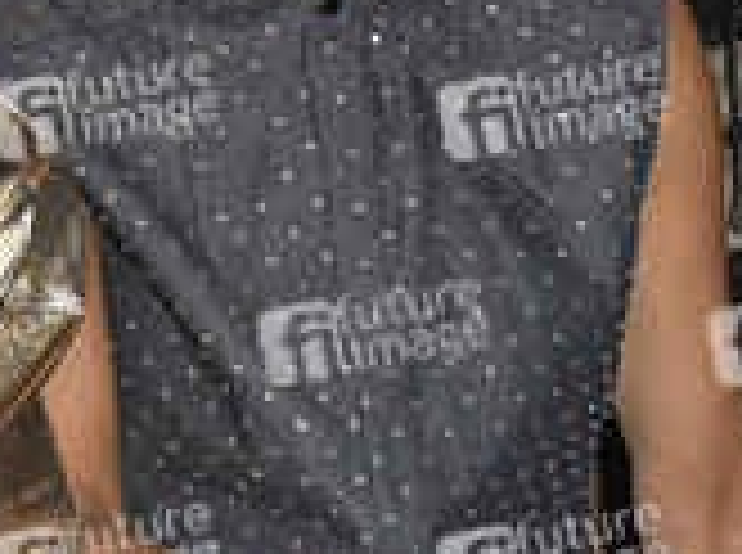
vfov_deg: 9.8
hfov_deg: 13.0
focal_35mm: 150
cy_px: -5
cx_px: -16
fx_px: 3208
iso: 1600
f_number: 8
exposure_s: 1/250
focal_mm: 48
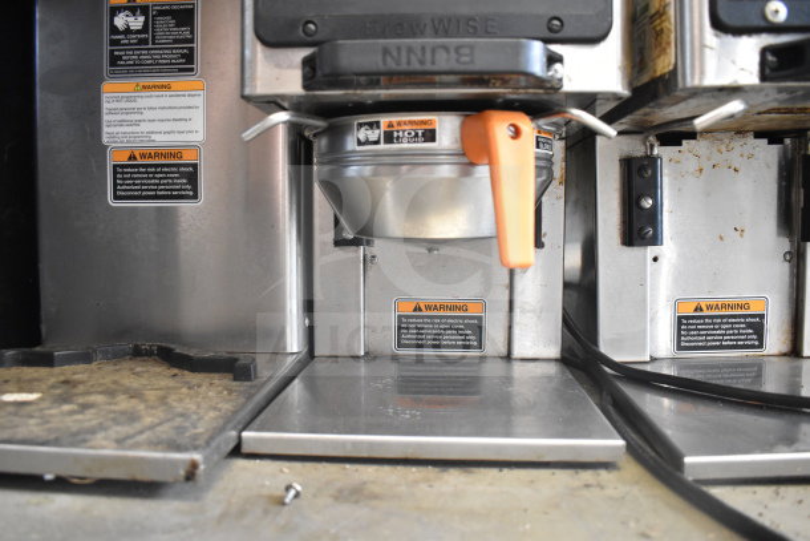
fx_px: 608
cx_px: 405
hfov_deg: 67.4
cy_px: 270
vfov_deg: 48.0
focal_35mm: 27
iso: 2500
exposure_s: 1/30
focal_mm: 18
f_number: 3.5
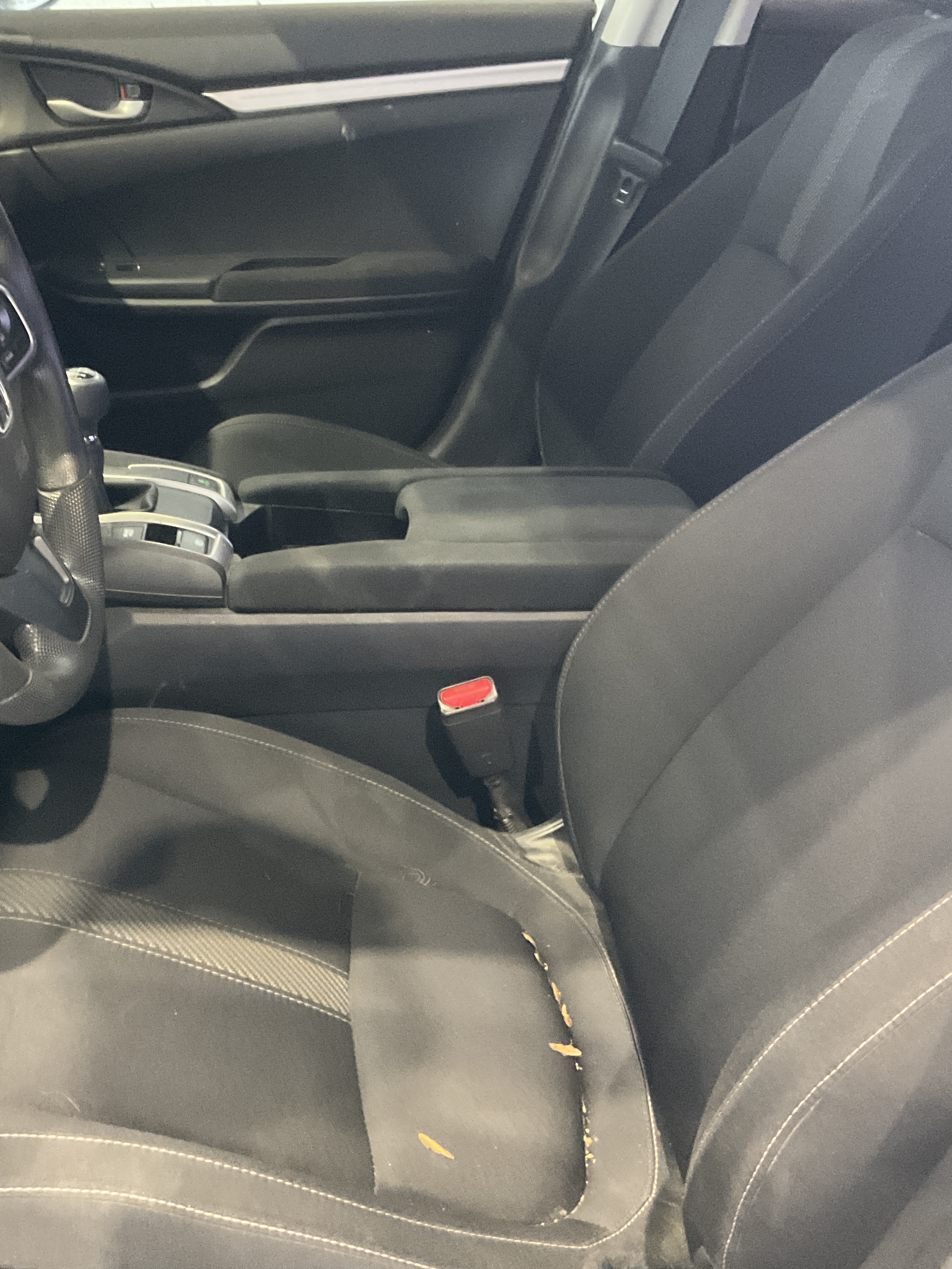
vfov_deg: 47.9
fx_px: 1430
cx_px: 306
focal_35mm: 39
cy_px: 632
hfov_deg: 36.4
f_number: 1.8
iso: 400
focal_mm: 3
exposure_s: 1/30
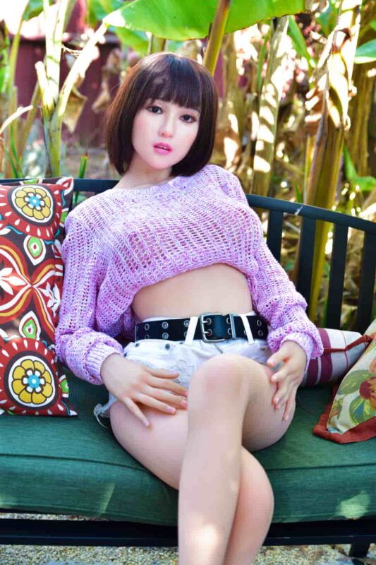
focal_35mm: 52
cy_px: 282
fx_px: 815
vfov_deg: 38.2
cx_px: 188
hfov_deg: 26.0
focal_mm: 52
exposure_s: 1/160
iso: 400
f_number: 3.2
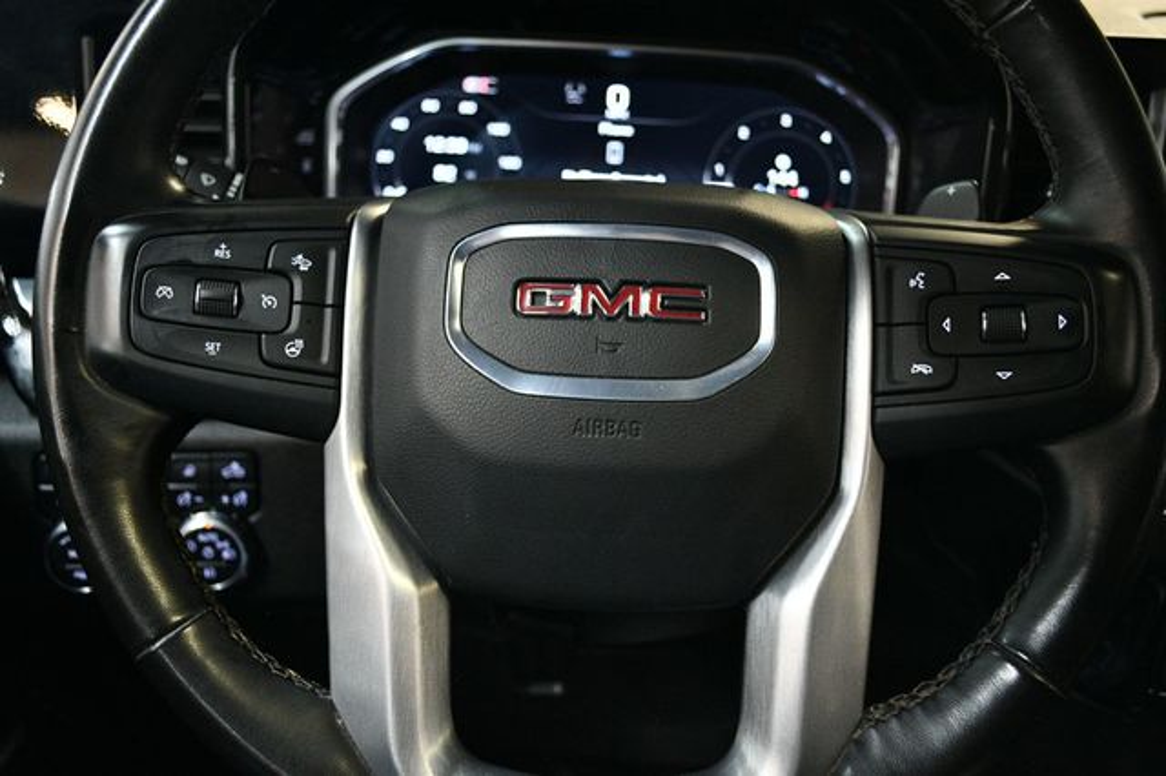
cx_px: 583
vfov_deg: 39.9
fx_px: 1068
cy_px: 388
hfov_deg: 57.2
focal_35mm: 33
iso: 3600
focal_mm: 22
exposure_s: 1/60
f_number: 4
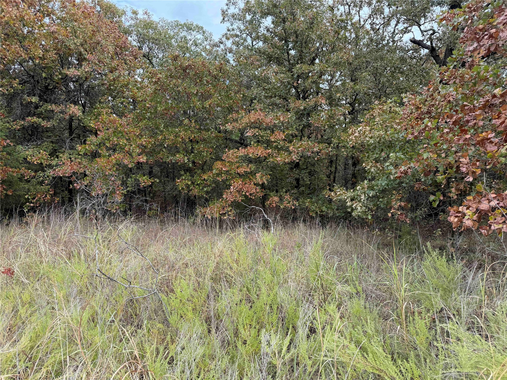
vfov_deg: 56.8
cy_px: 190
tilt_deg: -5.1
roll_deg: -1.5
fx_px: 352
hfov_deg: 71.6
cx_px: 254
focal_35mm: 24
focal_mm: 6.76
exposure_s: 1/555
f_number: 1.78
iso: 80
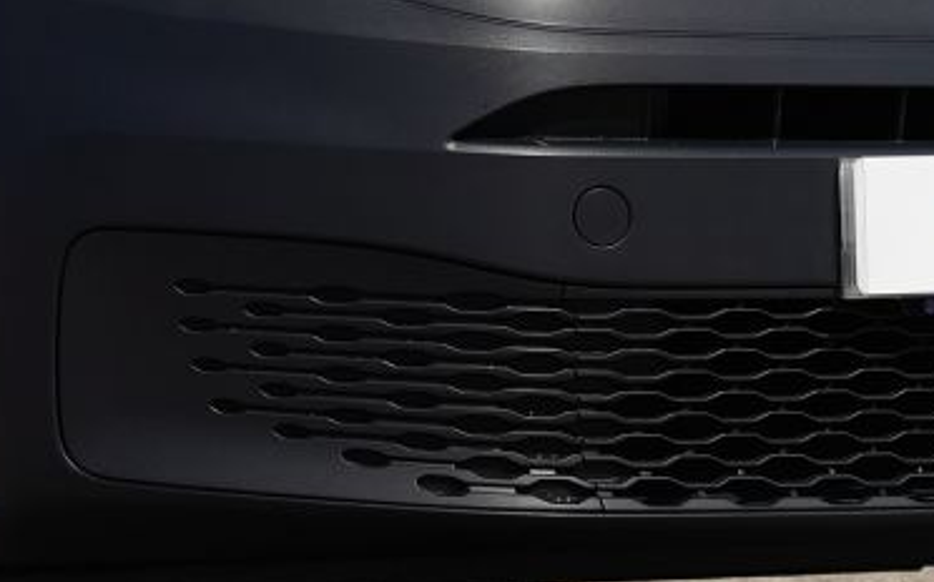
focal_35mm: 277
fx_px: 7055
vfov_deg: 4.7
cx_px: 5
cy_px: -316
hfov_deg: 7.5
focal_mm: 63.3
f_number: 5
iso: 100
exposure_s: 1/500
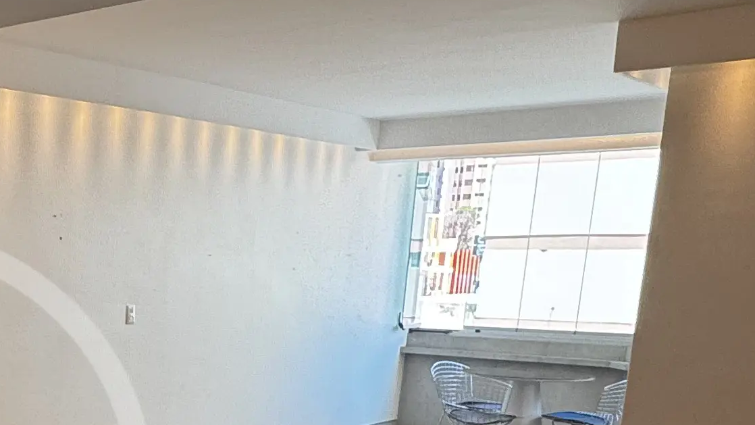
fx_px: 1101
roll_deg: -0.3
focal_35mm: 55
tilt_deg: -11.5
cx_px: -113
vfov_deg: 20.6
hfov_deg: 32.4
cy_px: 493
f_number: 2.2
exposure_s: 1/120
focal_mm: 2.22
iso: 50
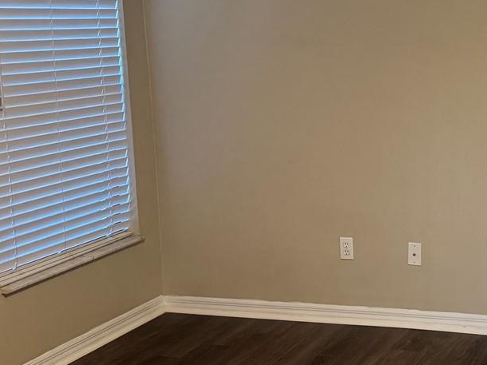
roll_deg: +0.6
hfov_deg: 28.5
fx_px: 886
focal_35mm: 63
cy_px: 145
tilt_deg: -7.8
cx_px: 504
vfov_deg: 23.2
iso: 320
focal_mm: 6.76
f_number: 1.78
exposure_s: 1/60
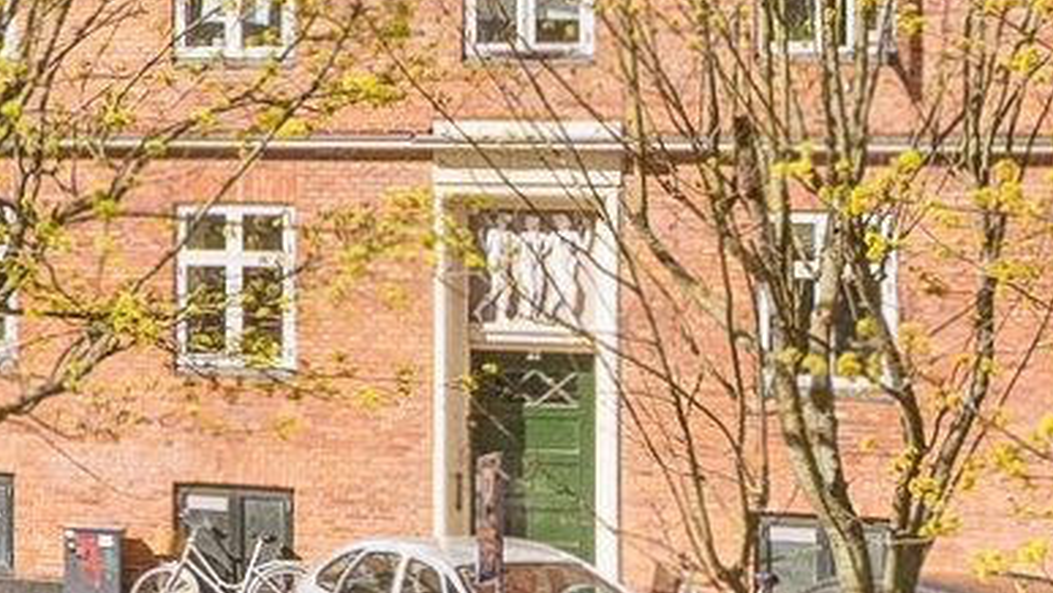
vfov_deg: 8.0
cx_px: -1725
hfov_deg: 11.1
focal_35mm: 151
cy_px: 158
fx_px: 4214
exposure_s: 1/800
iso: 400
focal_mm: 12.4
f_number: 7.1
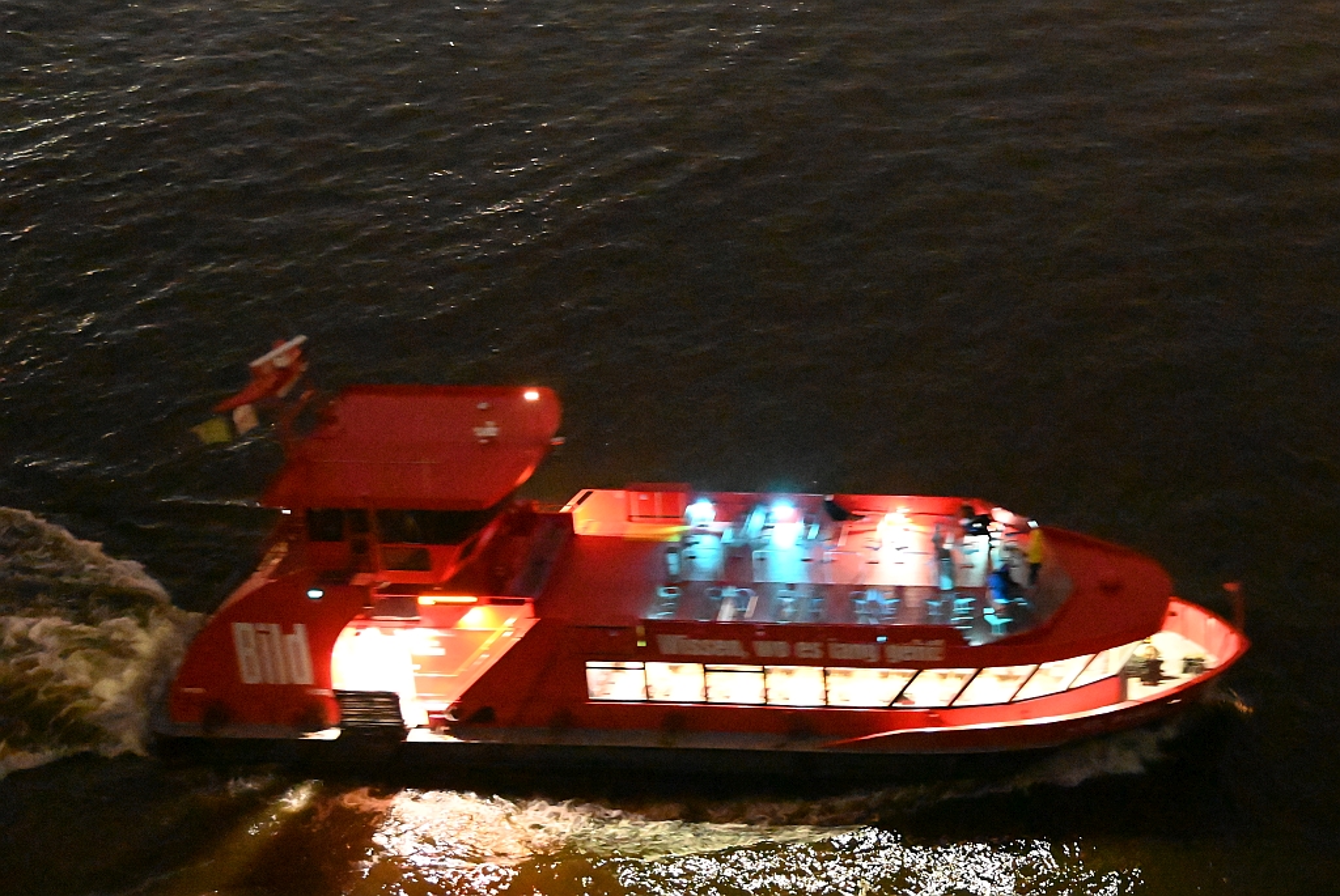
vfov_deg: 29.3
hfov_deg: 42.7
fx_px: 1714
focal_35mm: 46
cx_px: 670
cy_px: 448
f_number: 4
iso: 51200
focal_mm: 46
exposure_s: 1/15
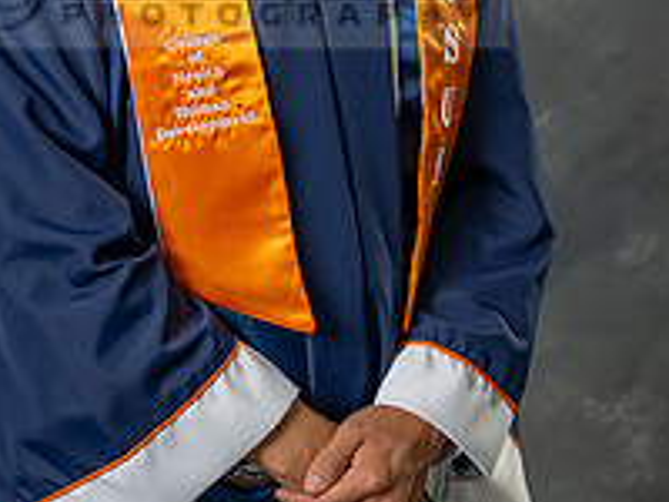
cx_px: 211
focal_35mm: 180
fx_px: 3479
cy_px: -14
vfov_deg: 8.2
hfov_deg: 11.0
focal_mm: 54
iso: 200
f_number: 3.5
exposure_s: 1/200
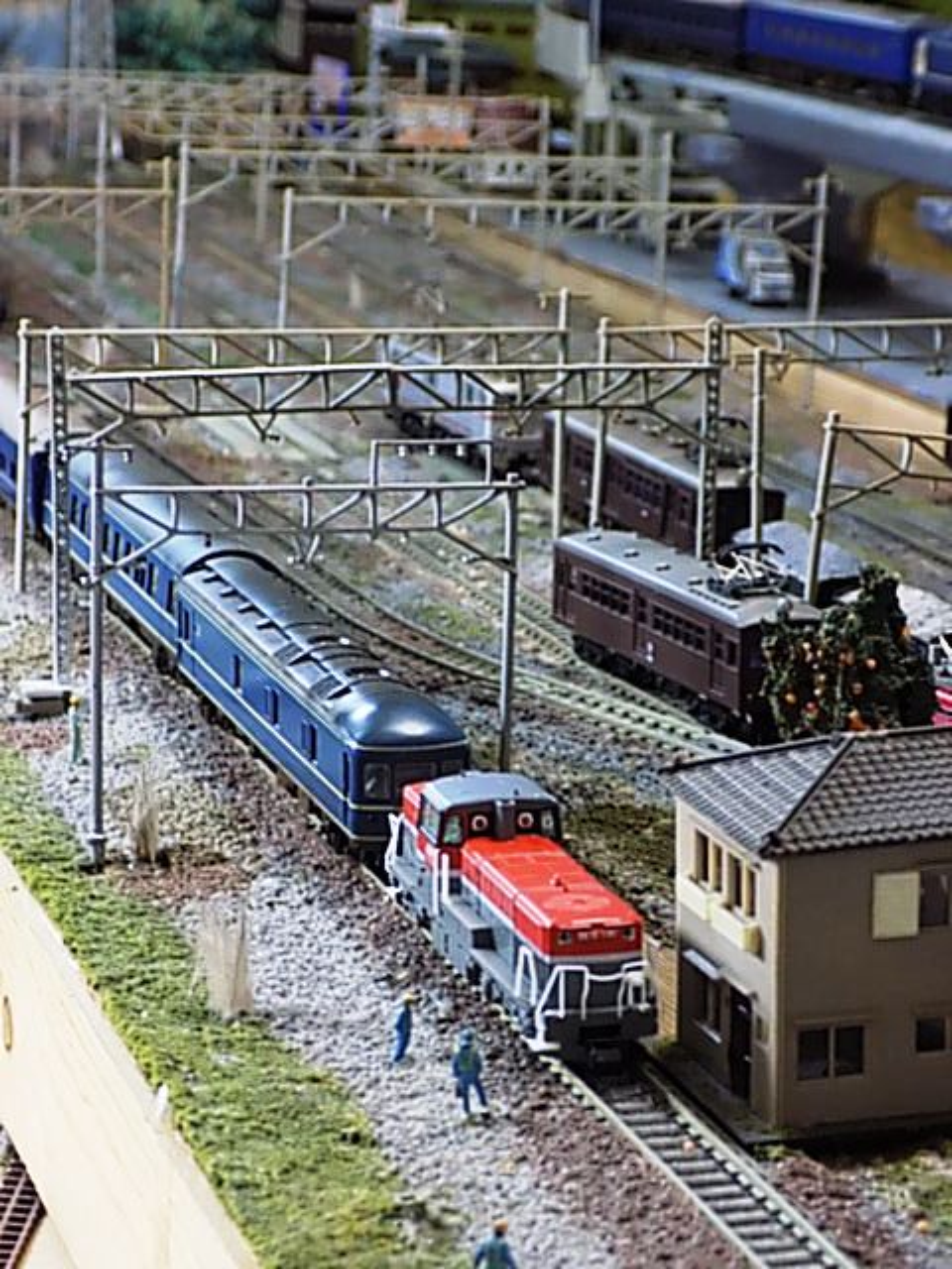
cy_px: 634
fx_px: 3924
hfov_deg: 13.8
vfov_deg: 18.4
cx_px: 476
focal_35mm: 107
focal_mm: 19.1
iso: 400
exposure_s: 1/15
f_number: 4.7
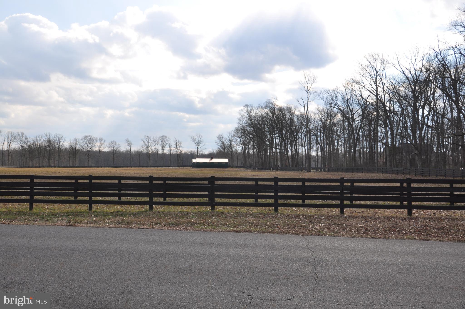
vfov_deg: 36.8
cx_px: 232
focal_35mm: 36
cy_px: 154
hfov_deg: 53.2
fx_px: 464
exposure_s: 1/350
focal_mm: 24
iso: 250
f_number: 9.5
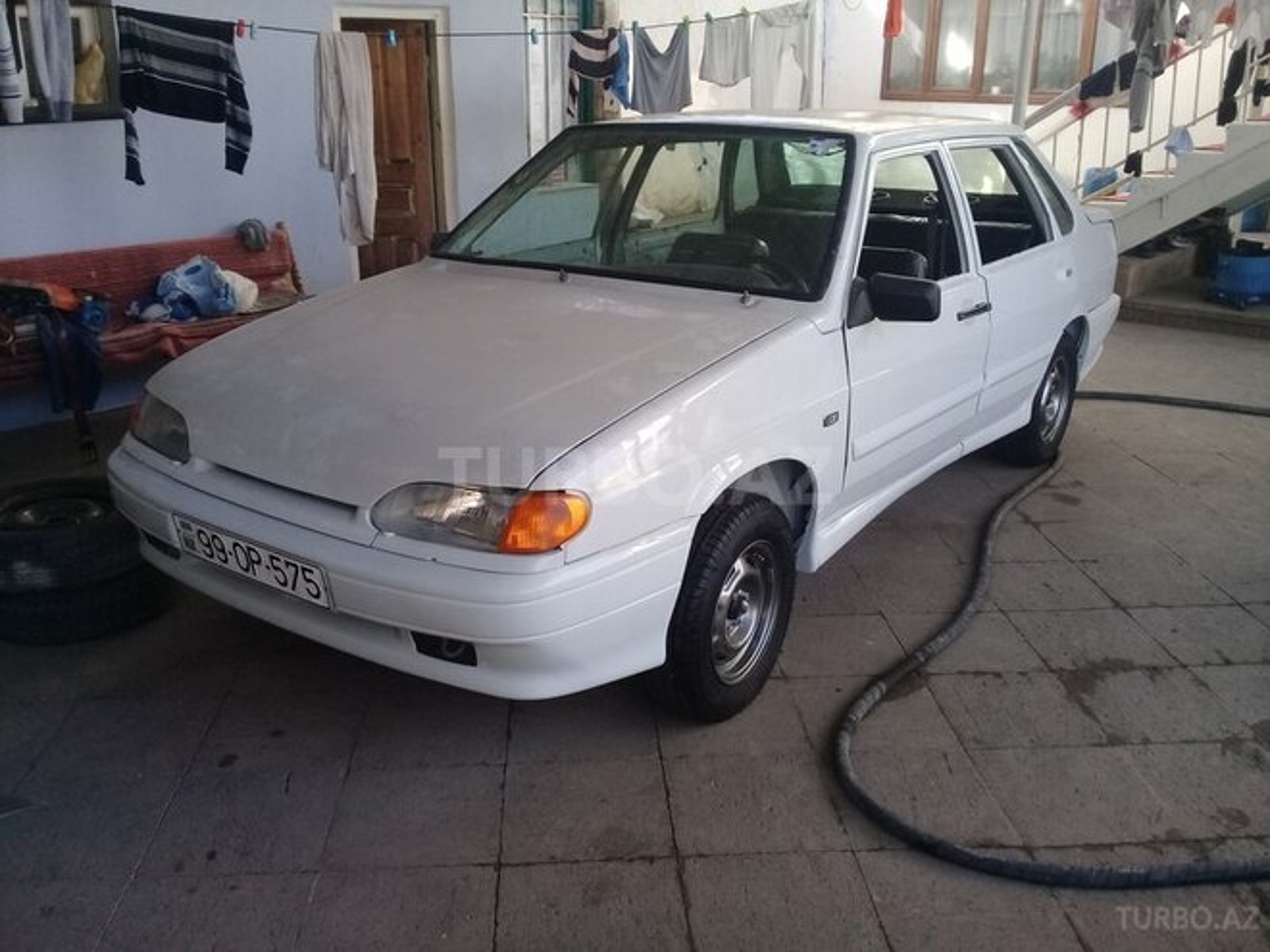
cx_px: 635
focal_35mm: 31
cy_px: 476
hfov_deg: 58.4
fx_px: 1137
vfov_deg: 45.4
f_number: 2.2
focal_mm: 3.3
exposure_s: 1/100
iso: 64
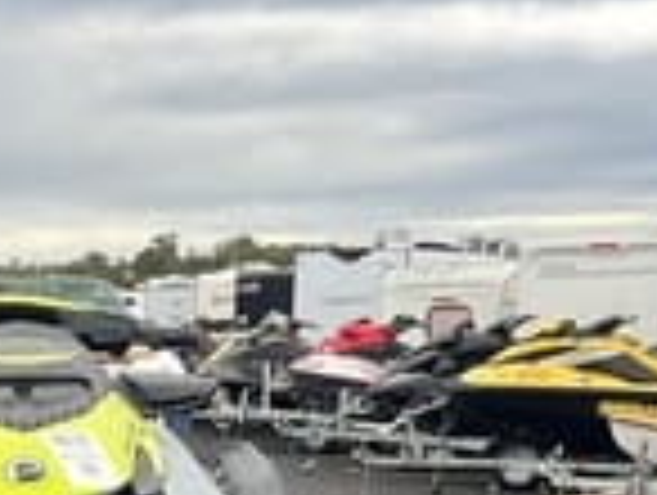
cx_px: -27
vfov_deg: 13.7
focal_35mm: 99
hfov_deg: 19.2
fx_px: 1882
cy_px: 835
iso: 20
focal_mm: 3
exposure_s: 1/159
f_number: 1.8
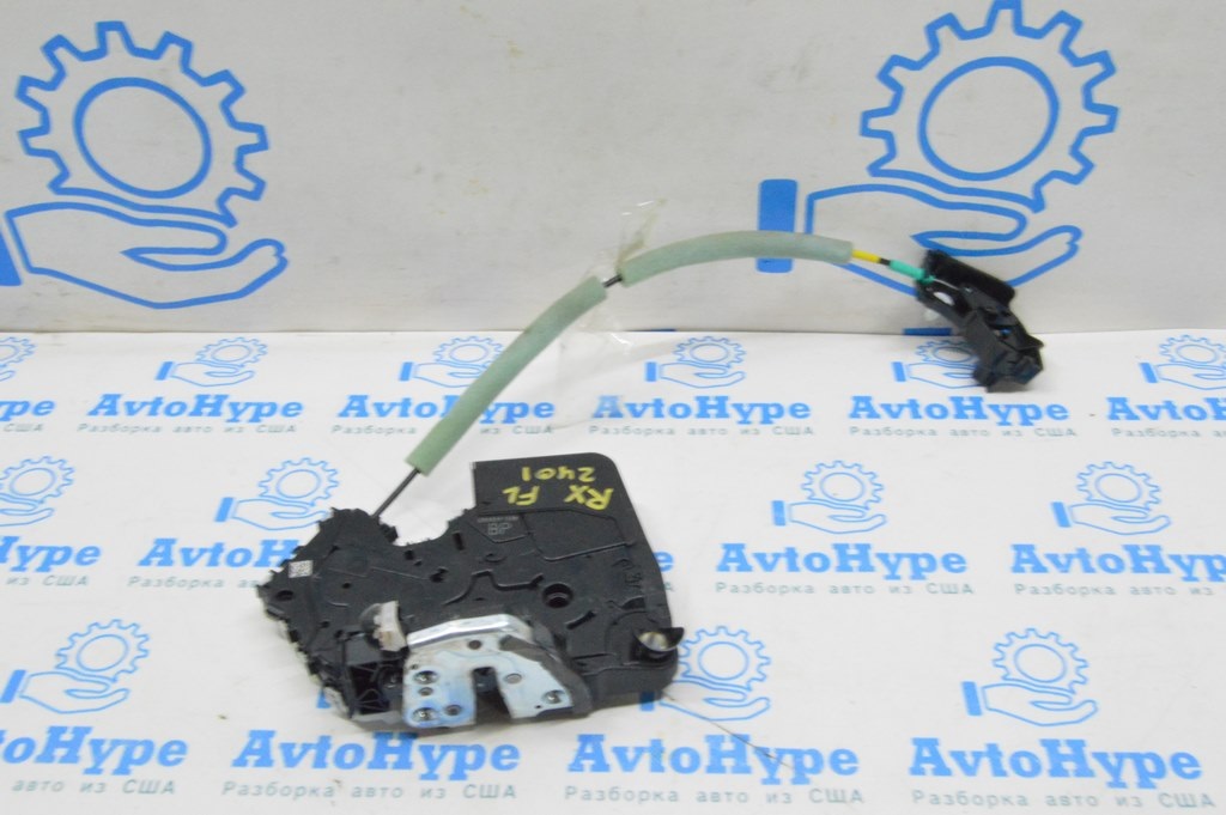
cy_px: 408
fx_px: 1327
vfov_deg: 34.2
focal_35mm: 39
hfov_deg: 49.6
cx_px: 613
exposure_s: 1/20
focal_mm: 26
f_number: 20
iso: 6400
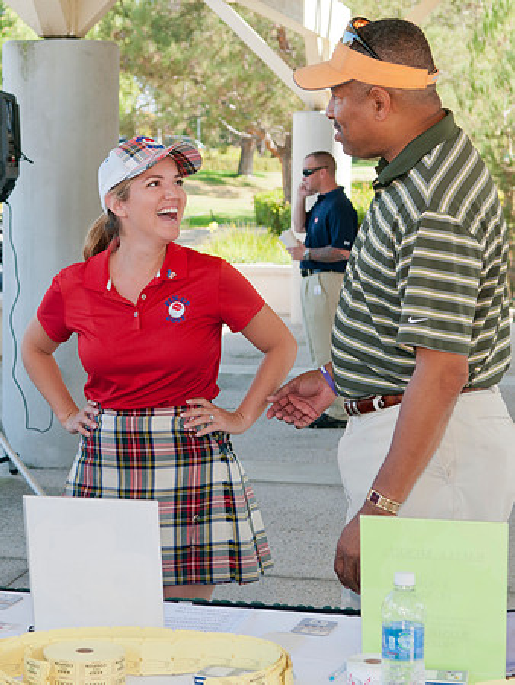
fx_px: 1635
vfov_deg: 23.7
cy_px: 342
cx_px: 155
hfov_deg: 17.8
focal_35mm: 82
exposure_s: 1/60
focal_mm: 38
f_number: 5
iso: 200
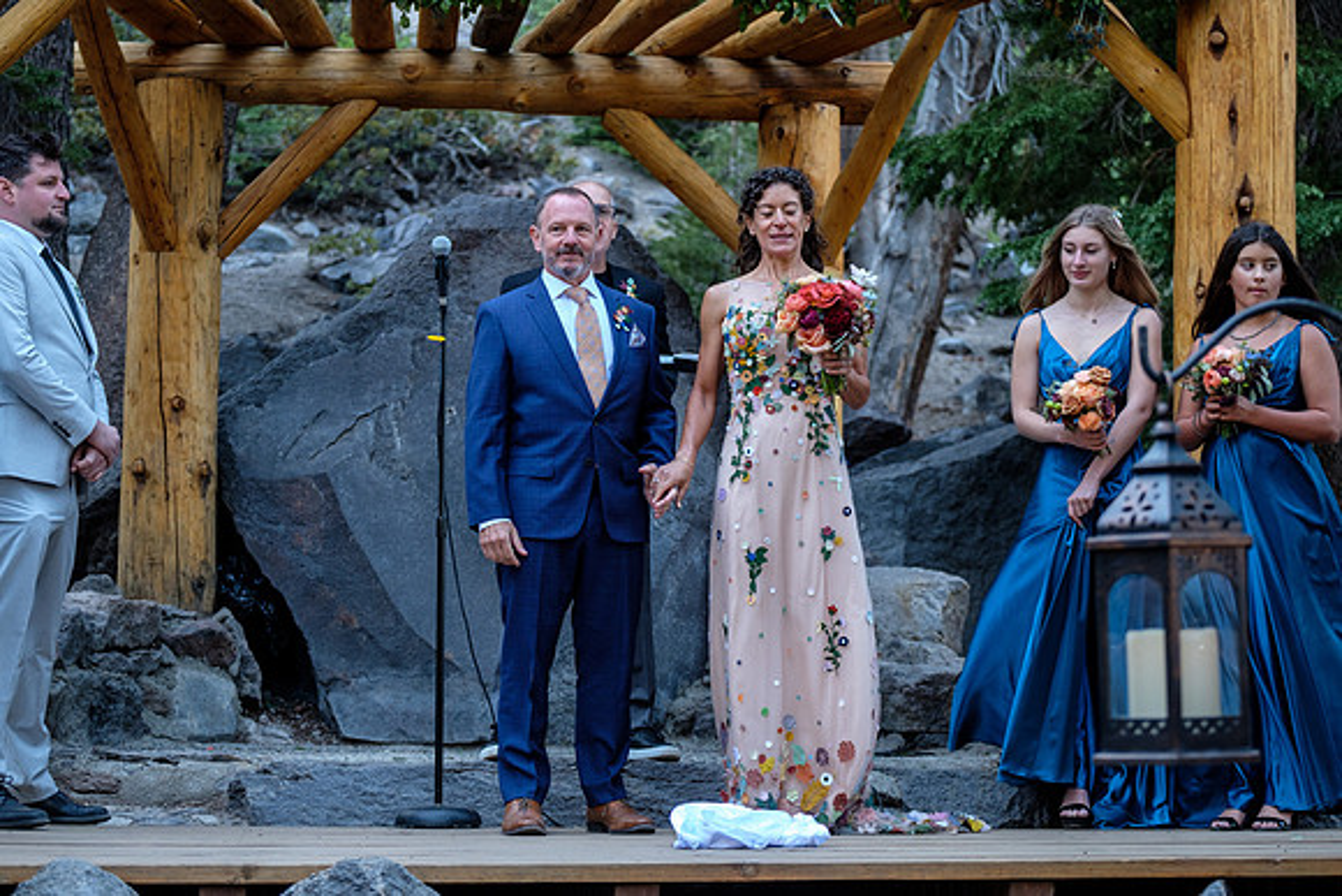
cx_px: 671
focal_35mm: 75
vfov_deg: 18.2
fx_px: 2796
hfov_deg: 27.0
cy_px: 448
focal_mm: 50
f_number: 3.2
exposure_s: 1/90
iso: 640
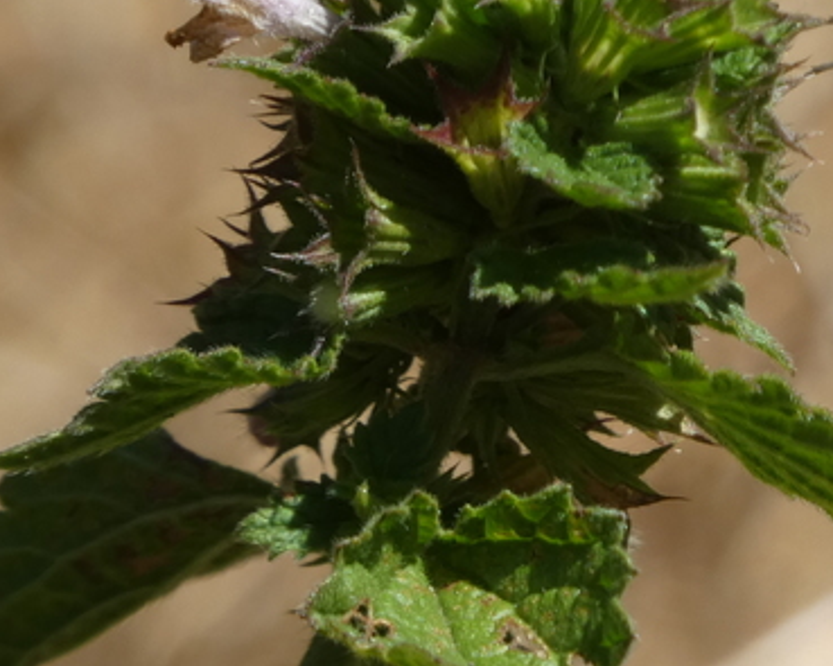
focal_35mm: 1199
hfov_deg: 1.6
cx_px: 904
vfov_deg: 1.3
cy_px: 185
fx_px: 29552
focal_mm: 95.2
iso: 80
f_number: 5.6
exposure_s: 1/160
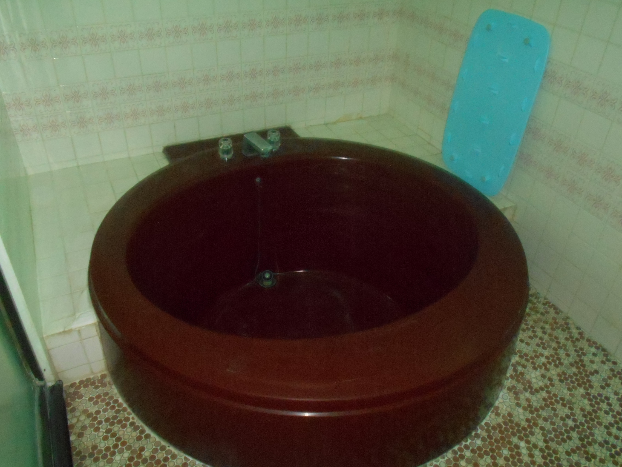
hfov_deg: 60.0
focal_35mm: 30
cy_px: 234
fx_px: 539
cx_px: 311
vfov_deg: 46.8
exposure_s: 1/25
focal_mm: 5.1
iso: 800
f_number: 3.4
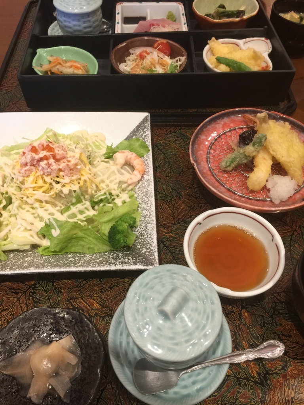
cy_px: 202
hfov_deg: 48.2
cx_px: 152
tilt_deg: -50.8
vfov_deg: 61.7
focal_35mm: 29
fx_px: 340
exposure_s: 1/15
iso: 40
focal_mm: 4.15
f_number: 2.2
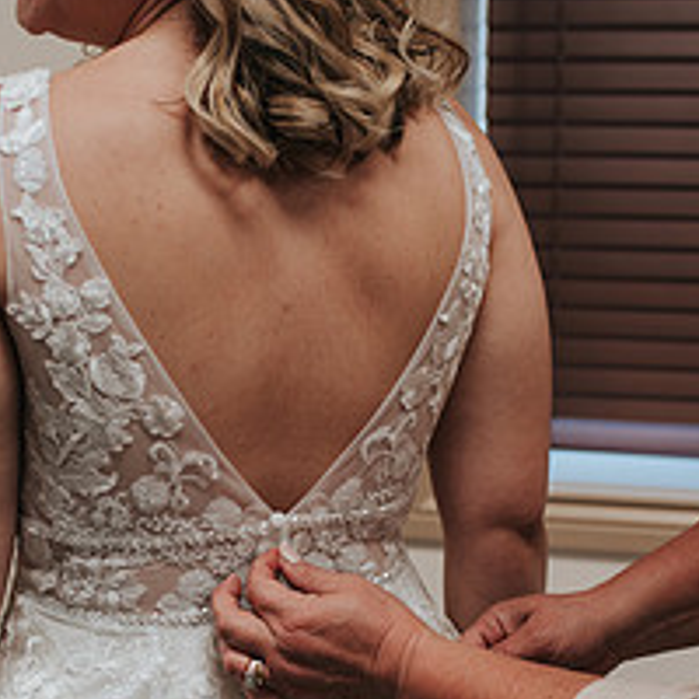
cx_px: 346
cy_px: 563
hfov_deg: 25.7
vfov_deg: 25.3
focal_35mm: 67
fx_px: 1531
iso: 400
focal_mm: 35
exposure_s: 1/125
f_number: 2.8
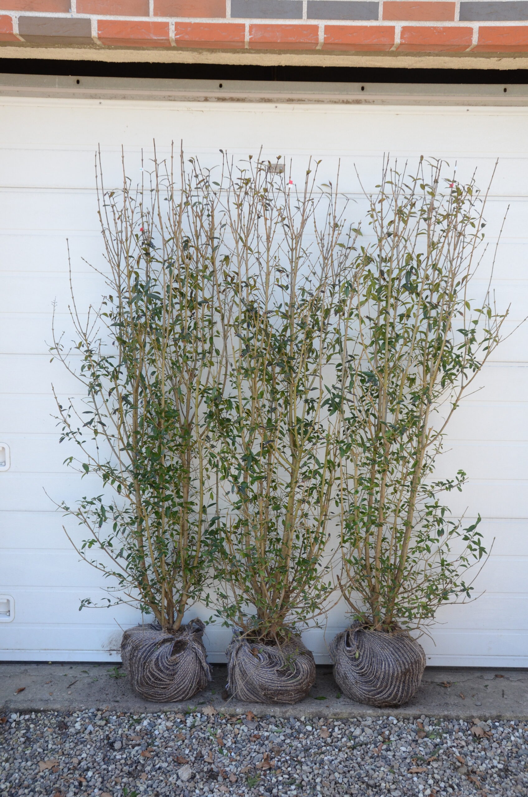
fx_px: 862
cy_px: 398
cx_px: 264
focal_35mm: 39
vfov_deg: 49.6
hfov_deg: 34.1
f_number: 7.1
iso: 800
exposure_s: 1/200
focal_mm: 26
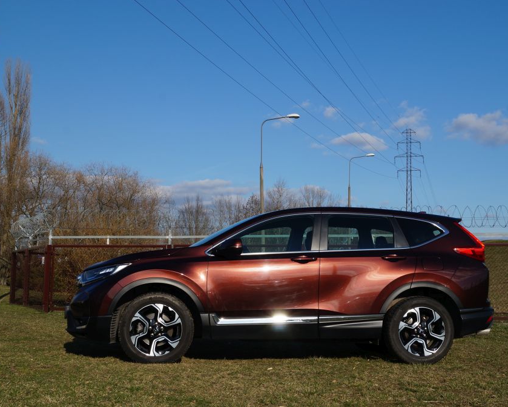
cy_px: 202
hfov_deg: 38.7
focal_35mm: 48
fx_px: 722
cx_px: 292
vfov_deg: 31.5
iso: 100
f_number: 13
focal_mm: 28
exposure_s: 1/200
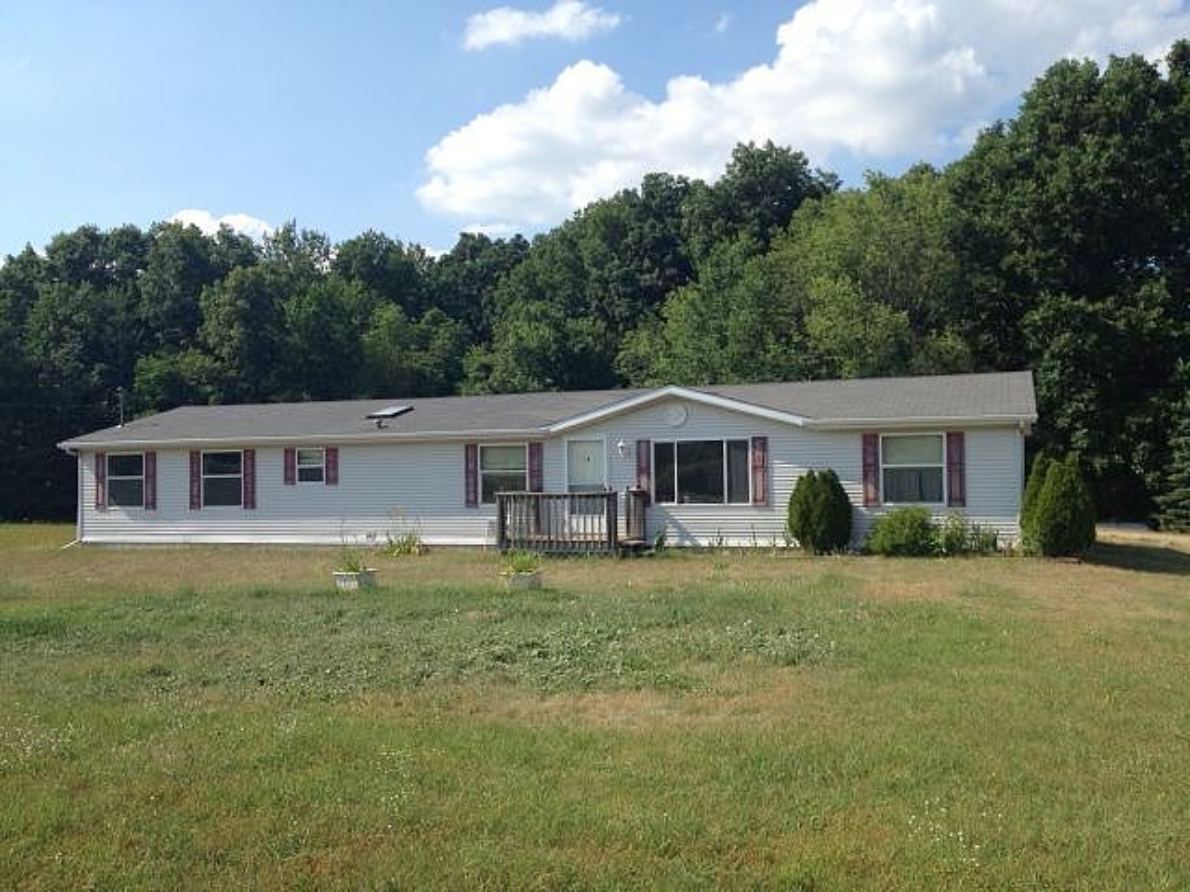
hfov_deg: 52.6
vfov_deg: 40.7
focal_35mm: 35
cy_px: 446
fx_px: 1203
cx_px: 595
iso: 50
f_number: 2.4
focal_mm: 4.28
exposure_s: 1/1534
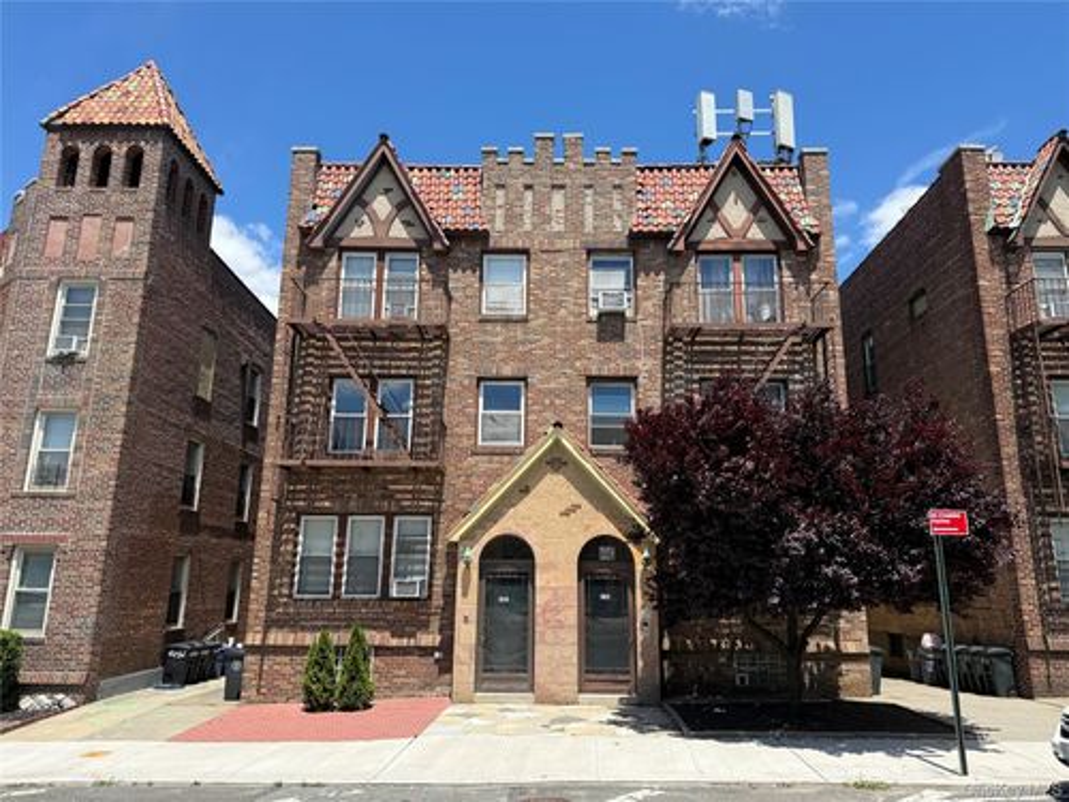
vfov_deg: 56.8
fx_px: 741
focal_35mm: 24
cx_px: 534
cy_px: 401
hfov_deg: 71.6
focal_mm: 6.76
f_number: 1.78
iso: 80
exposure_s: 1/3021
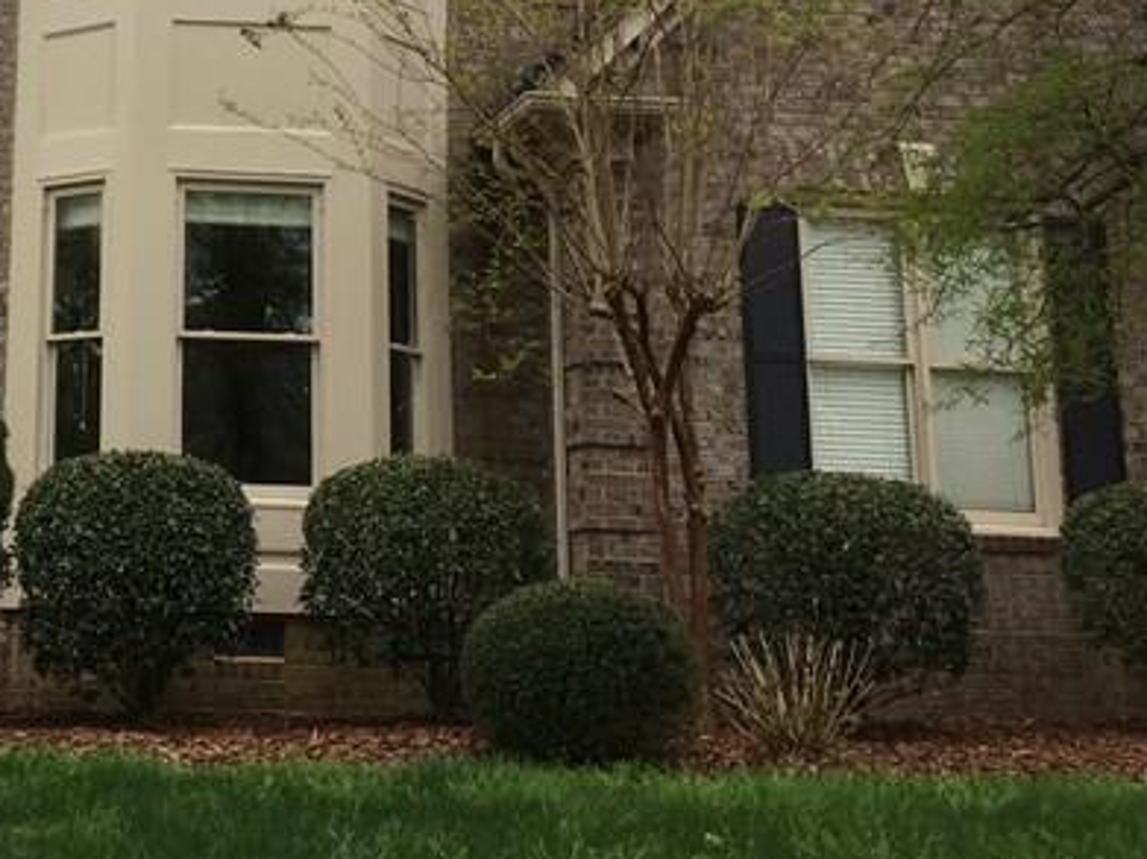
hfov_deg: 24.8
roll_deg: -2.4
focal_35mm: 76
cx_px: 97
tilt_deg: +16.2
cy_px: -35
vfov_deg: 18.8
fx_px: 2517
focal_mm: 4.15
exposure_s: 1/775
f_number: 2.2
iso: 32
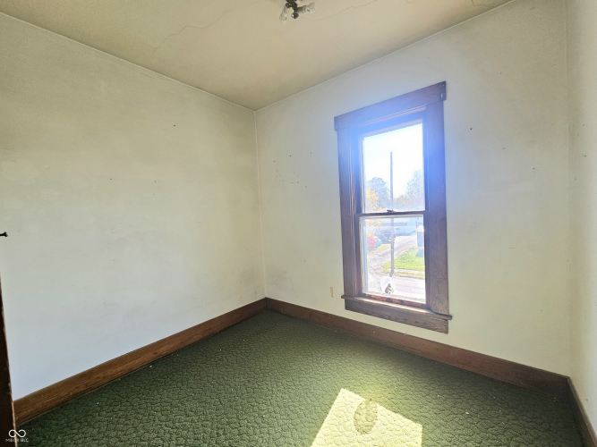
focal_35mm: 13
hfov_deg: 106.2
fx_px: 224
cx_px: 298
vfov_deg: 89.9
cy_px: 224
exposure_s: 1/120
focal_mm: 2.2
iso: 50
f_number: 2.2
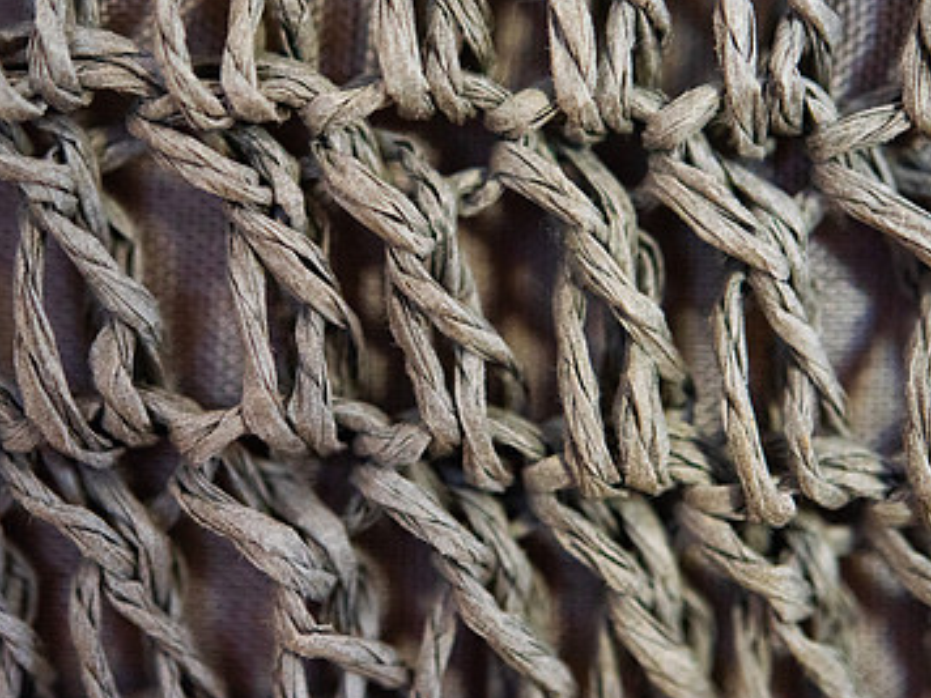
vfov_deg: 15.7
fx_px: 2528
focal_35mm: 94
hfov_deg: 20.8
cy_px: 278
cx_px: 332
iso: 1600
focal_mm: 60
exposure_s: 1/80
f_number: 4
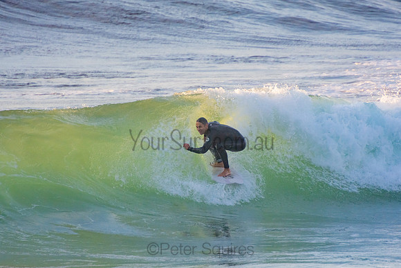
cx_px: 200
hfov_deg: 3.3
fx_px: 6922
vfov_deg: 2.2
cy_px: 134
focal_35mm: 621
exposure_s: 1/1250
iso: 800
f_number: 5.6
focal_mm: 400
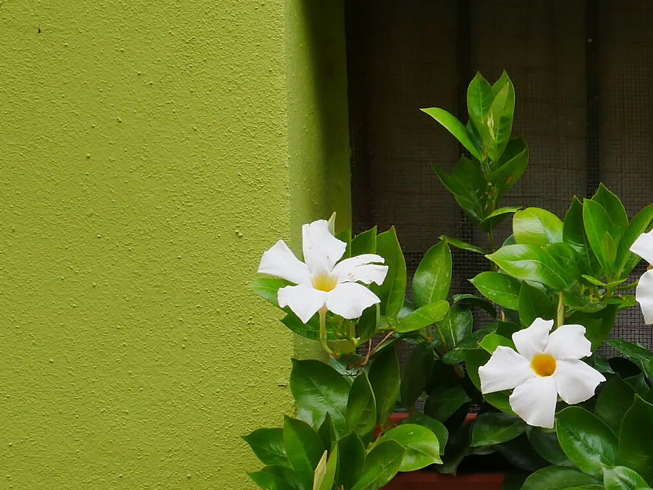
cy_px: 391
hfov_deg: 19.5
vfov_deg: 15.3
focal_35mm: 96
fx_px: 1812
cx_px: 739
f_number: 16
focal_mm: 20
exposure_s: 1/60
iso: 640
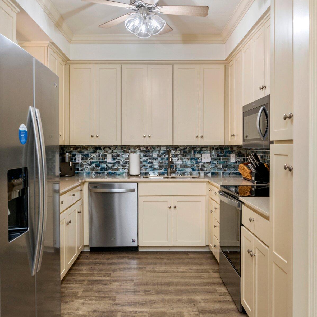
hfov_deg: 54.4
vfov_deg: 54.5
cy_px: 154
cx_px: 144
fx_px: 308
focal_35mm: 30
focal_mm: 20.5
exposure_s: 1/30
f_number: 9
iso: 400
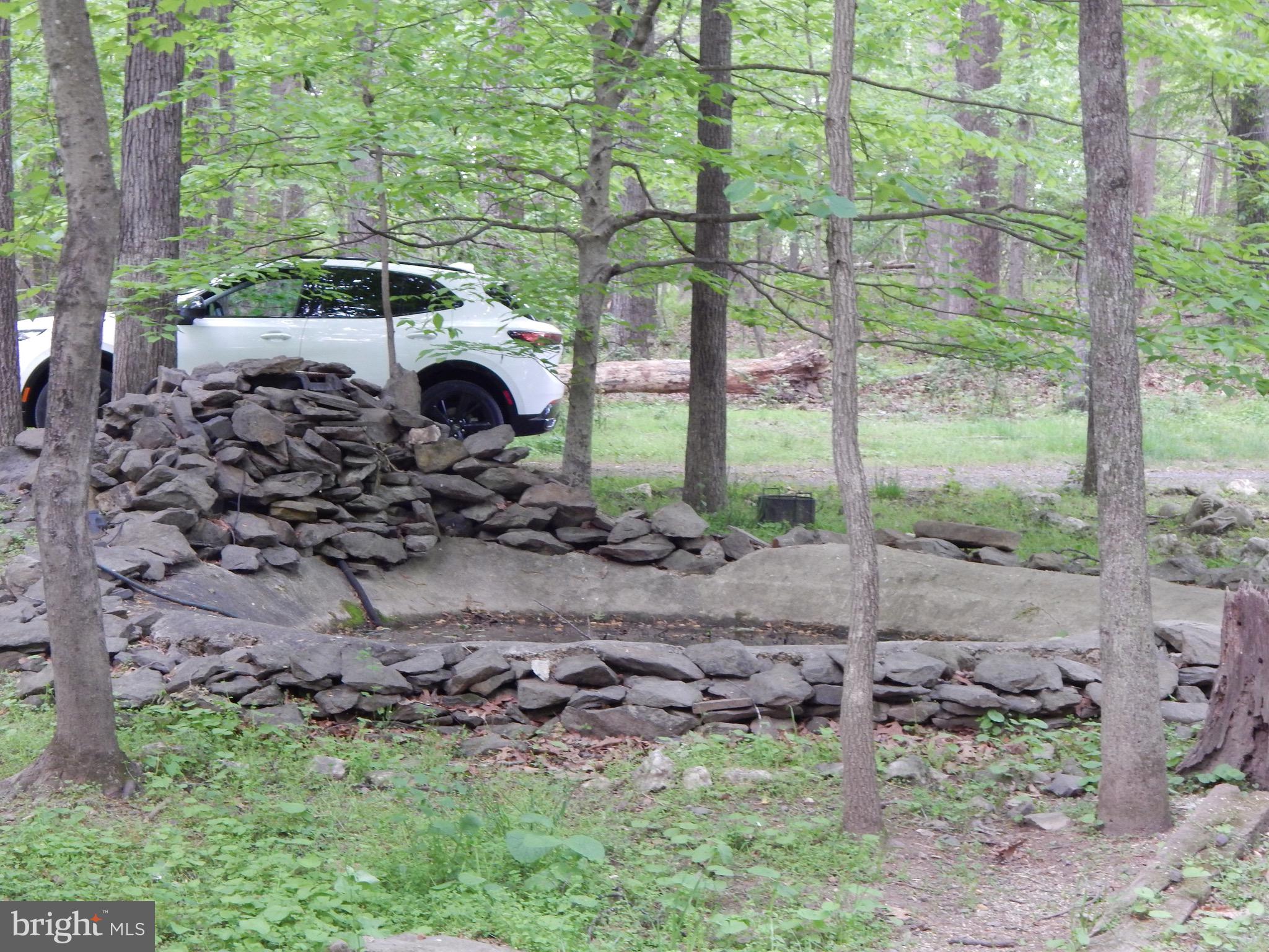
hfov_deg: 28.2
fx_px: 2529
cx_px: 634
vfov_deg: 21.3
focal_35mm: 69
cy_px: 476
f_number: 4.1
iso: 400
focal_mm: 12.3
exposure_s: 1/15
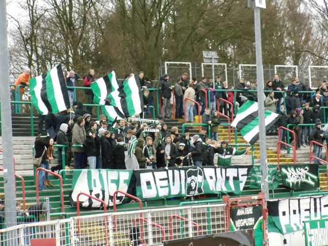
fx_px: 1629
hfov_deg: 11.5
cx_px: 164
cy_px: 123
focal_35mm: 172
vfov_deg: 8.6
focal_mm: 23.45
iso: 800
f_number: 5.1
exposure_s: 1/60
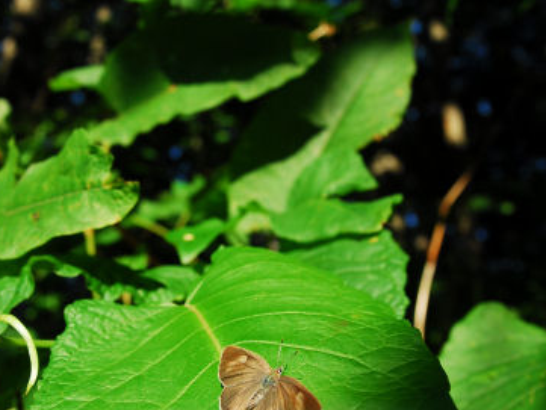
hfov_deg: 45.9
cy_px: 127
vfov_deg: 34.9
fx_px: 644
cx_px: 259
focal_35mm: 41
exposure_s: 1/400
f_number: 5
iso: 200
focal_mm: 17
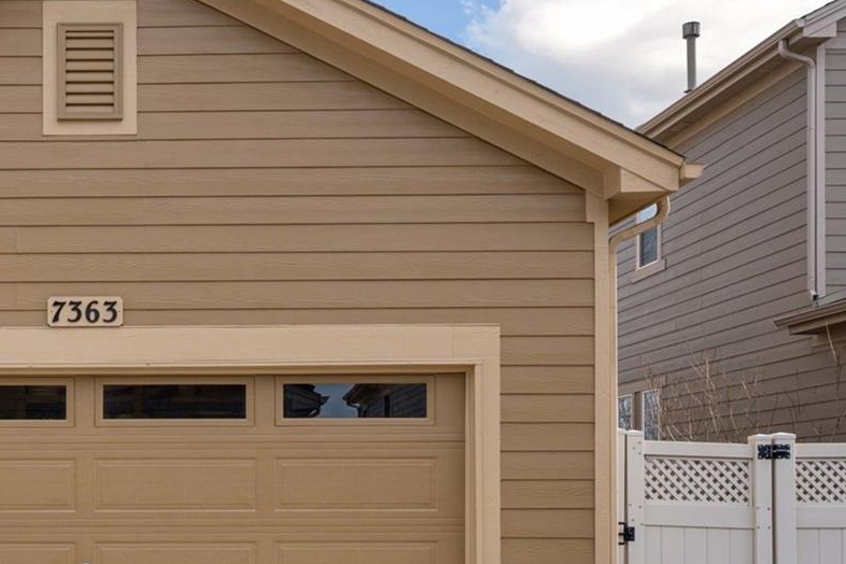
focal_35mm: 57
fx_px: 1339
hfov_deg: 33.2
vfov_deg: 23.7
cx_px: 84
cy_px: 371
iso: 400
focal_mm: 28
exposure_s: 1/1000
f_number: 8
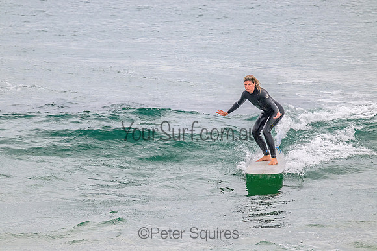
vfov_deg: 1.7
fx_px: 8379
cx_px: 188
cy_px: 126
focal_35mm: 800
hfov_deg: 2.6
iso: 1400
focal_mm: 800
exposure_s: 1/2000
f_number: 11
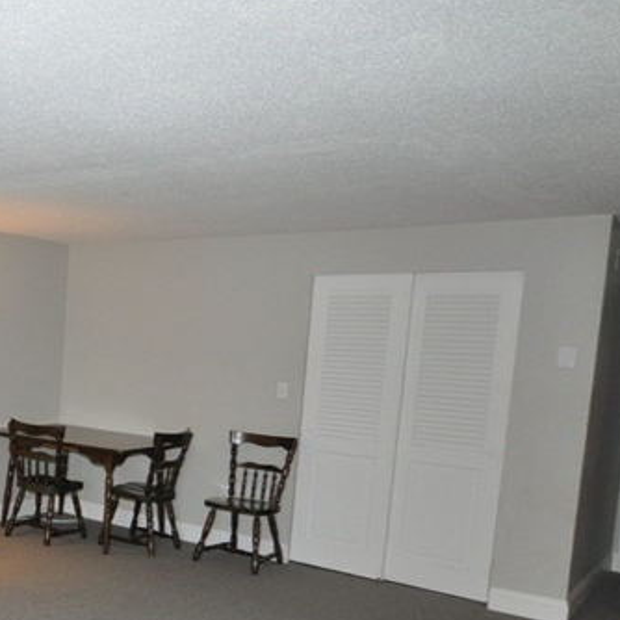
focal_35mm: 39
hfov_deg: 37.1
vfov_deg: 42.0
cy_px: 433
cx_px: -35
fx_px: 790
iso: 800
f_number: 4
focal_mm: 10
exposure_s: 1/60
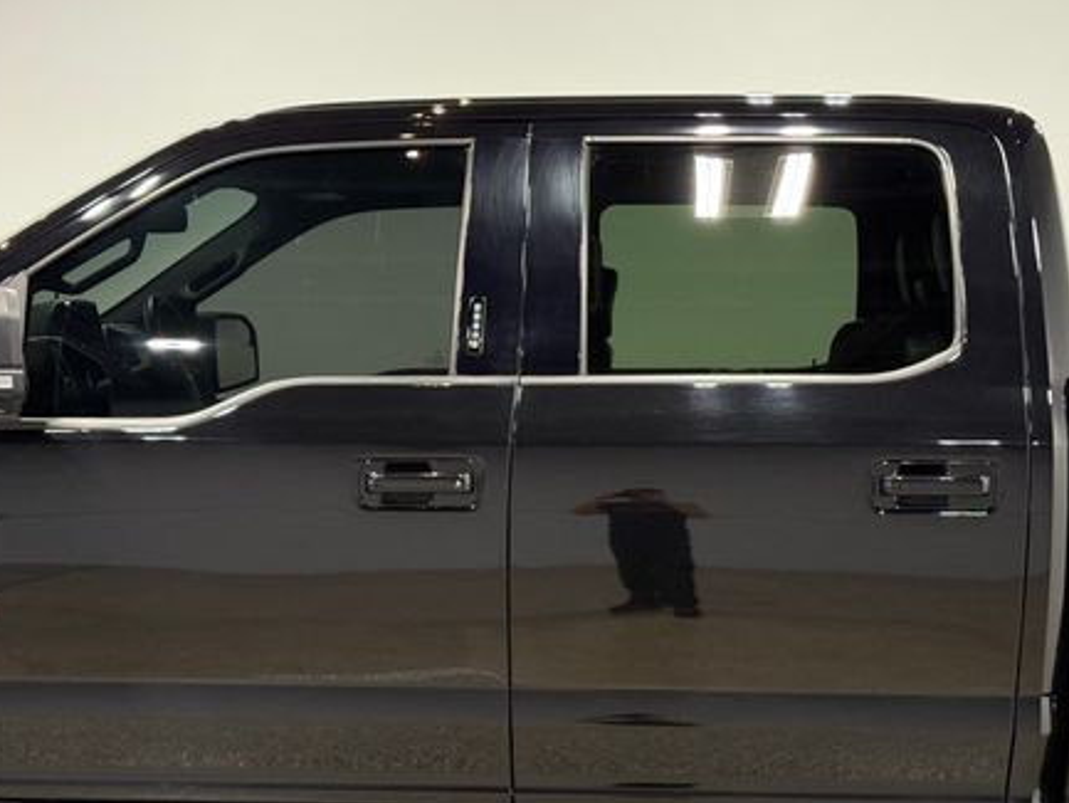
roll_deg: -1.0
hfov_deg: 27.4
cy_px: 529
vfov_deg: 20.7
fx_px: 2193
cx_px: 536
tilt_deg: -4.2
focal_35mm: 71
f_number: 1.78
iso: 200
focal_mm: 6.76
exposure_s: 1/120
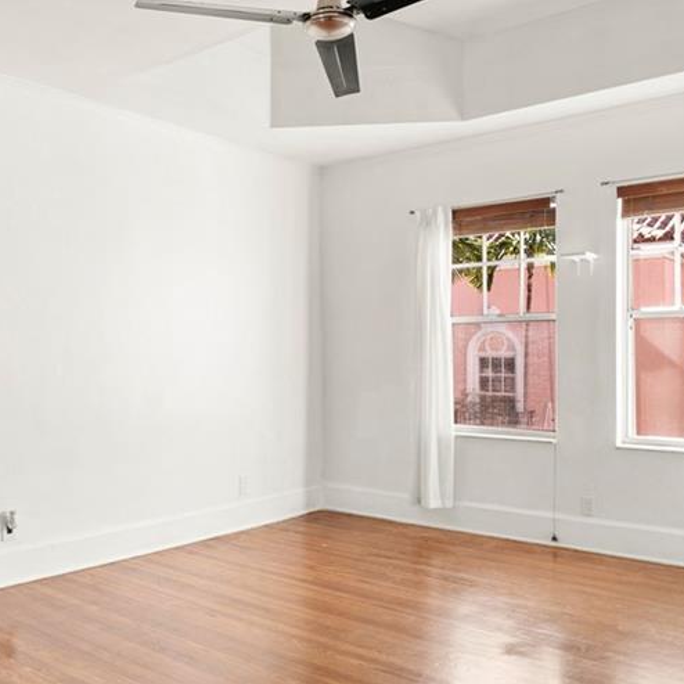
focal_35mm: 33
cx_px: 217
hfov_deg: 48.7
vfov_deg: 49.7
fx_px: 738
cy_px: 338
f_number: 9
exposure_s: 1/40
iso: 320
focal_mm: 12
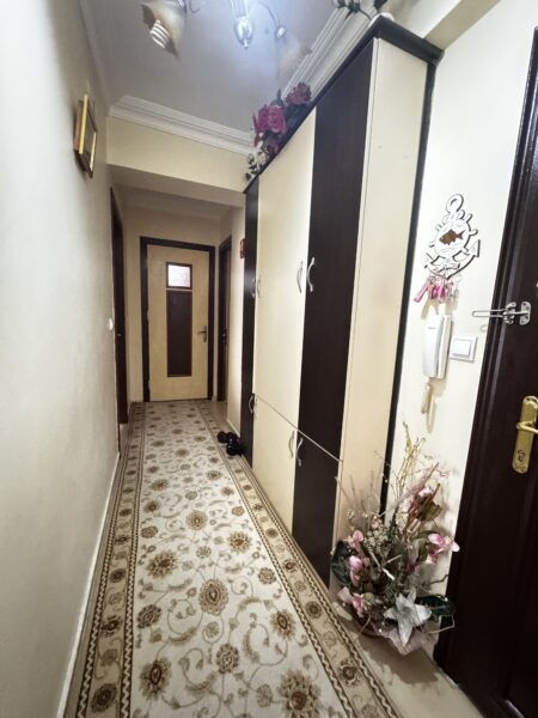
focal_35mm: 14
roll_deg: -2.8
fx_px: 290
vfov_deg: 102.1
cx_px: 269
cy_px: 359
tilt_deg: -8.0
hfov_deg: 85.7
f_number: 2.2
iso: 1600
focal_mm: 2.22
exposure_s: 1/25
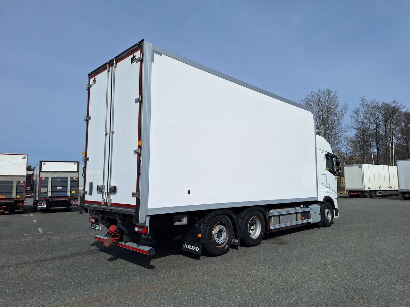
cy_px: 154
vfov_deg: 58.9
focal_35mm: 23
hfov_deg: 73.9
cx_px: 205
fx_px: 272
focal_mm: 5.54
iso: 40
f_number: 1.8
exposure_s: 1/5181
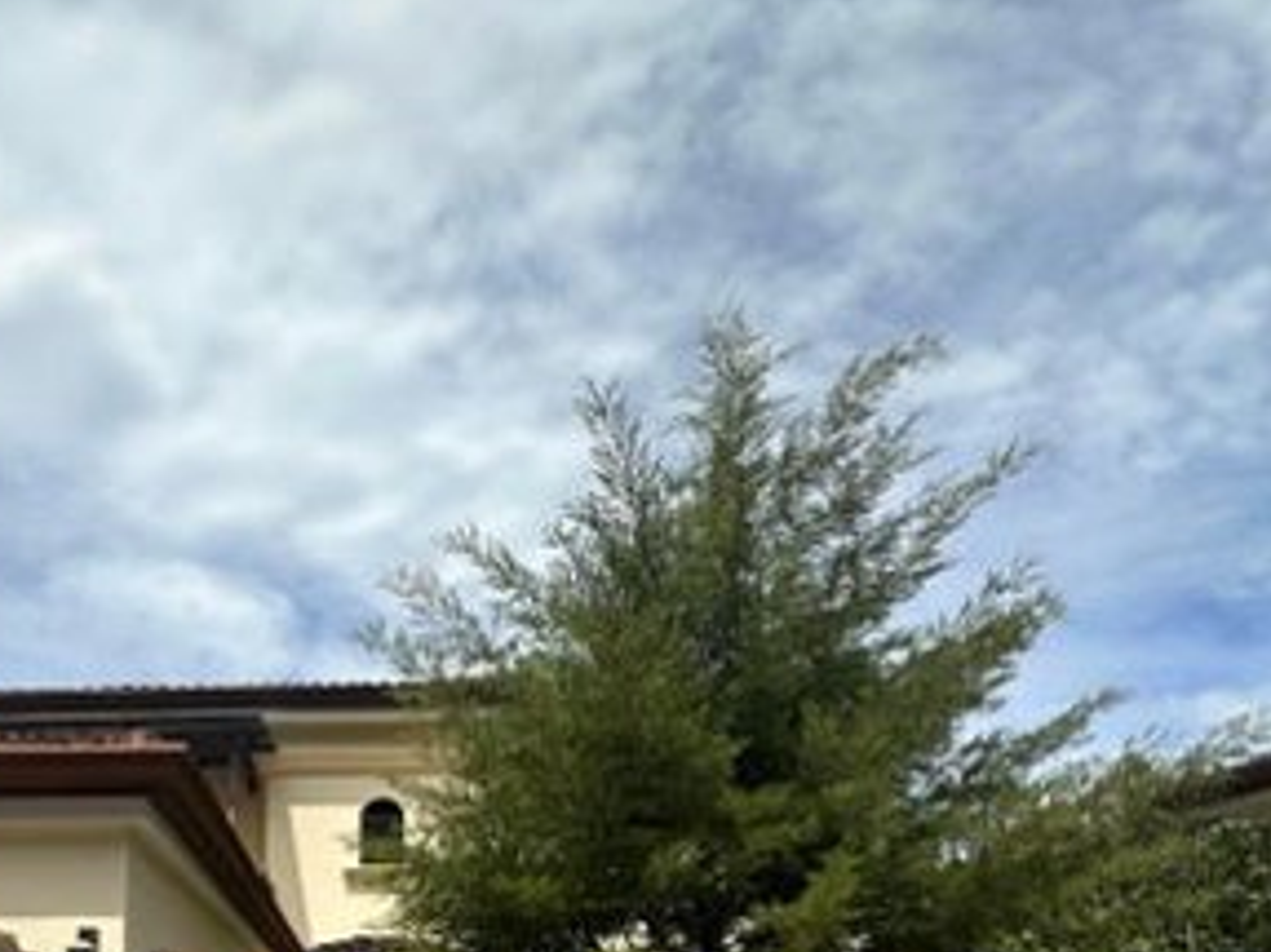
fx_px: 1138
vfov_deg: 38.7
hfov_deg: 54.8
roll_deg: -0.5
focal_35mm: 31
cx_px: 277
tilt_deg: +3.9
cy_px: 1010
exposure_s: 1/1642
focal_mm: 2.22
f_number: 2.2
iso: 40
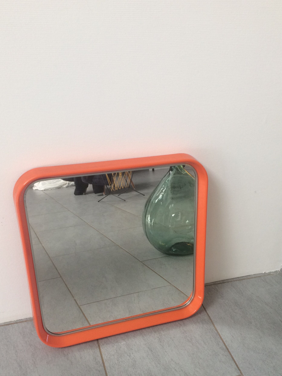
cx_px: 151
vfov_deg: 48.5
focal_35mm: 38
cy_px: 234
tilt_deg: -36.1
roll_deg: -2.3
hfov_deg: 37.7
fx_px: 413
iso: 64
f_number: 2.2
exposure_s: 1/100
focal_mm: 4.15
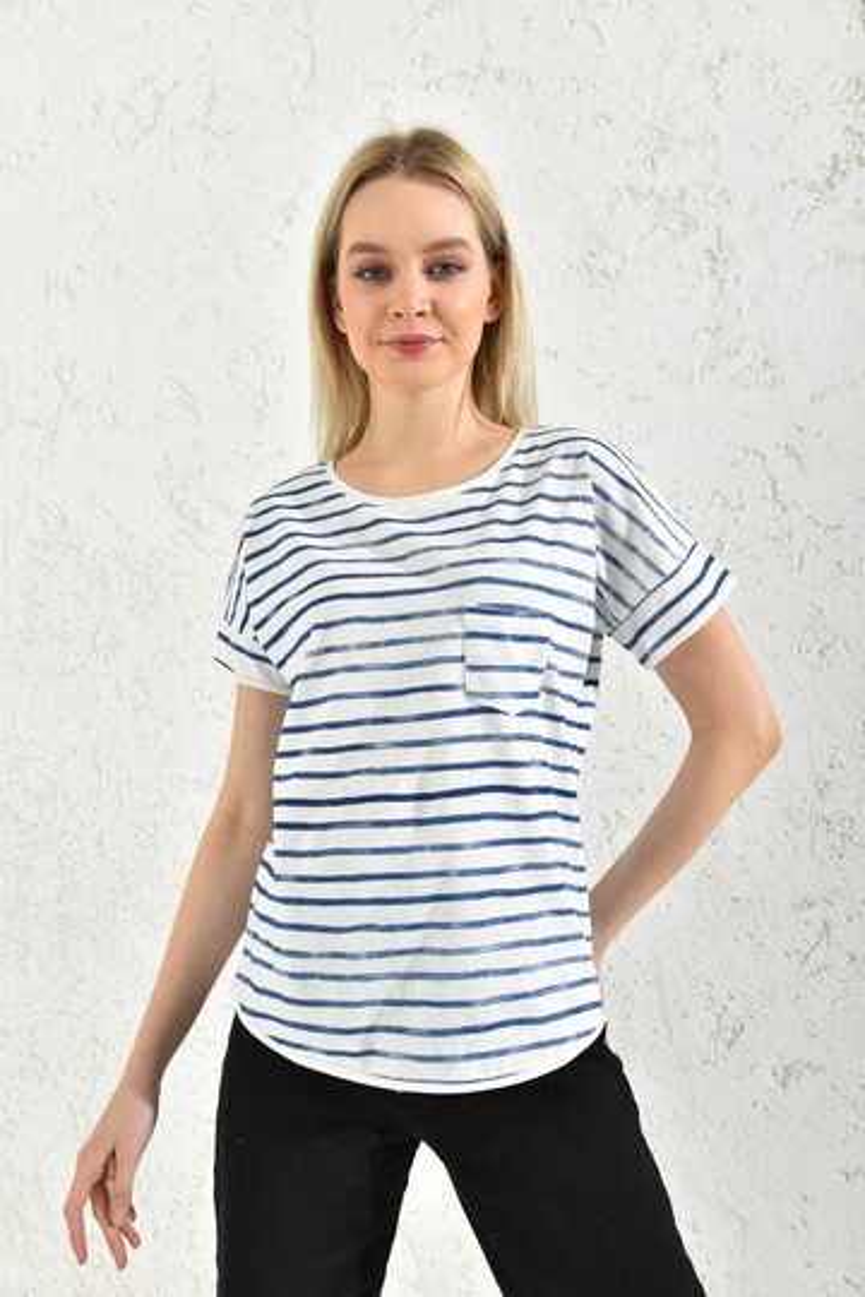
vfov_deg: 53.1
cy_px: 648
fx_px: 1297
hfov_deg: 36.9
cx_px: 432
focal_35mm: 36
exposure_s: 1/160
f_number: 7.1
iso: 100
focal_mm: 36
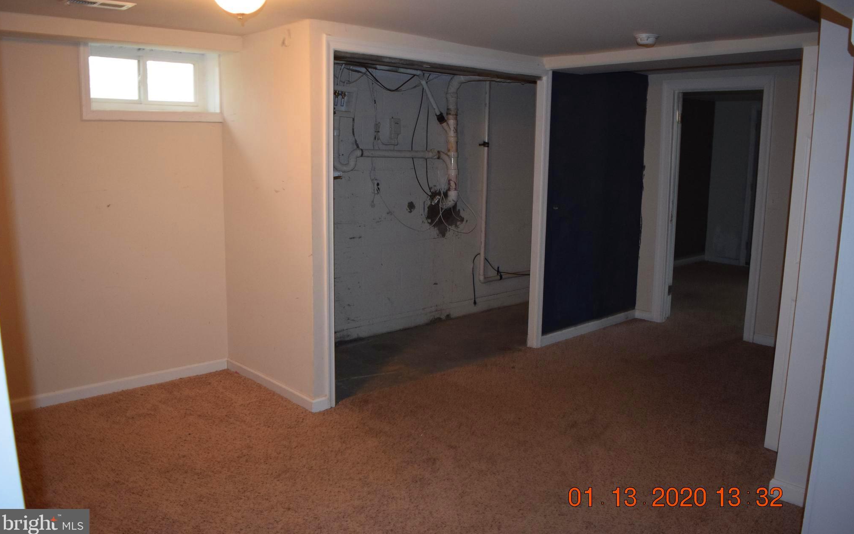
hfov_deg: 66.5
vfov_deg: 44.5
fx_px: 652
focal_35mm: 28
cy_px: 250
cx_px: 430
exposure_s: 1/60
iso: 1400
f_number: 3.5
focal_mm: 18
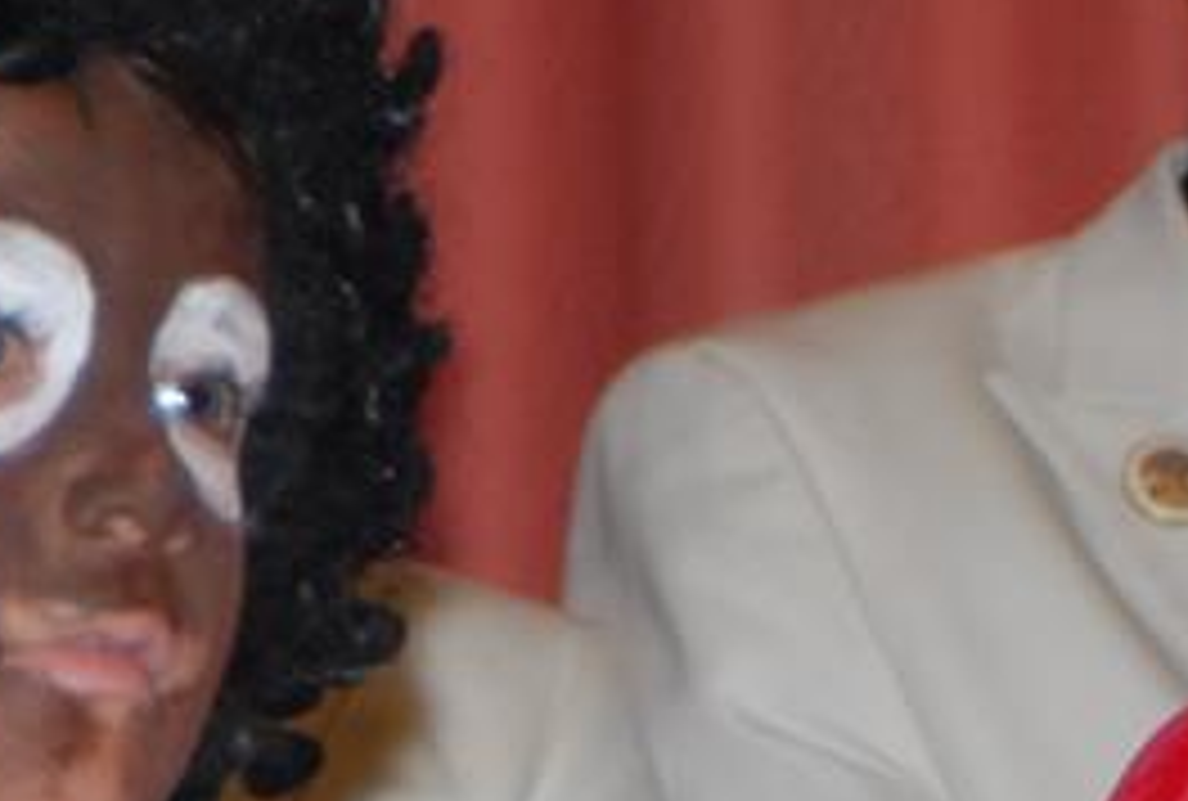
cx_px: 2074
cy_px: 454
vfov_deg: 2.6
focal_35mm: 532
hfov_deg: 3.8
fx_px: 17616
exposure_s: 1/125
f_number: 5.6
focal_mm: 82
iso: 400
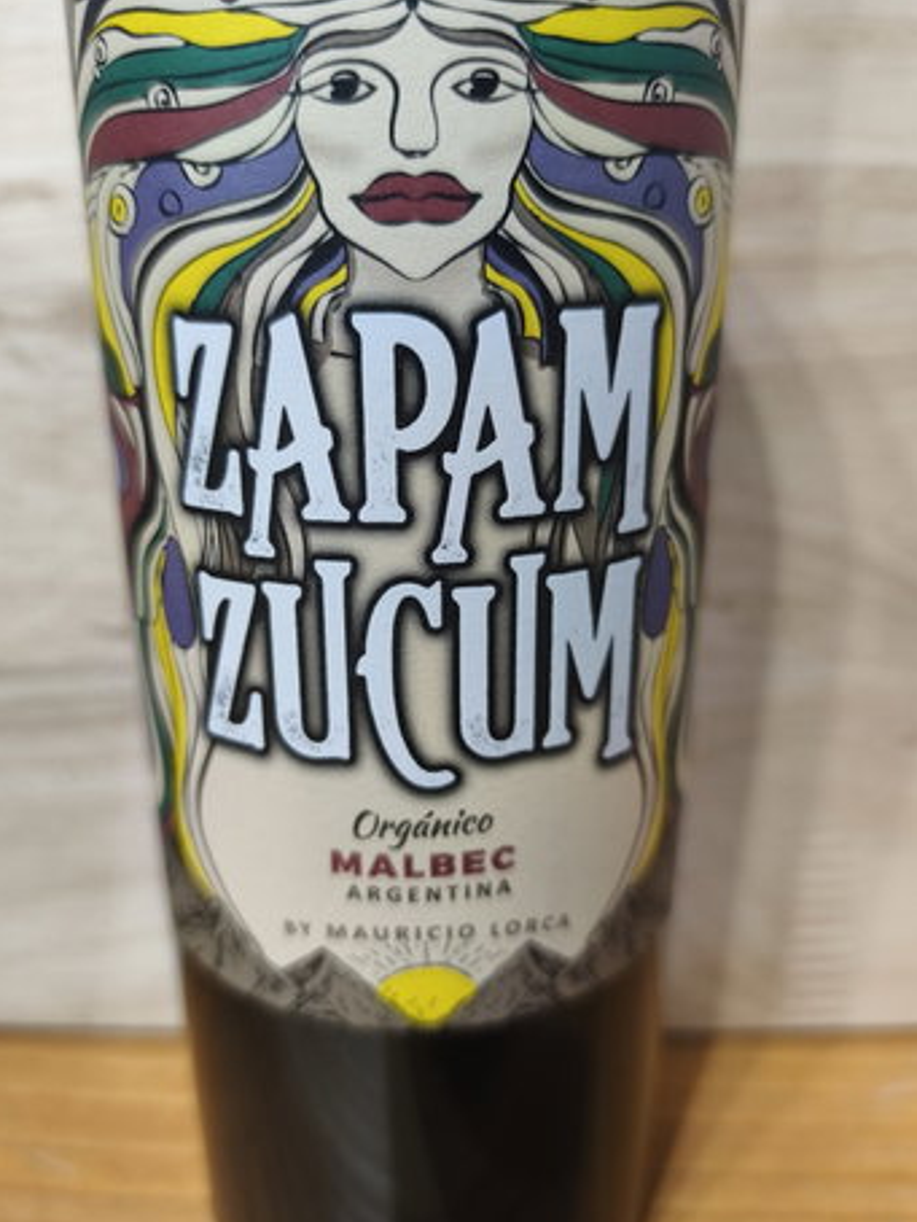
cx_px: 438
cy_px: 572
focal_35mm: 27
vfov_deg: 65.2
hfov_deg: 51.4
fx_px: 953
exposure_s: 1/50
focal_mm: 6.14
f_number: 1.65
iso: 800
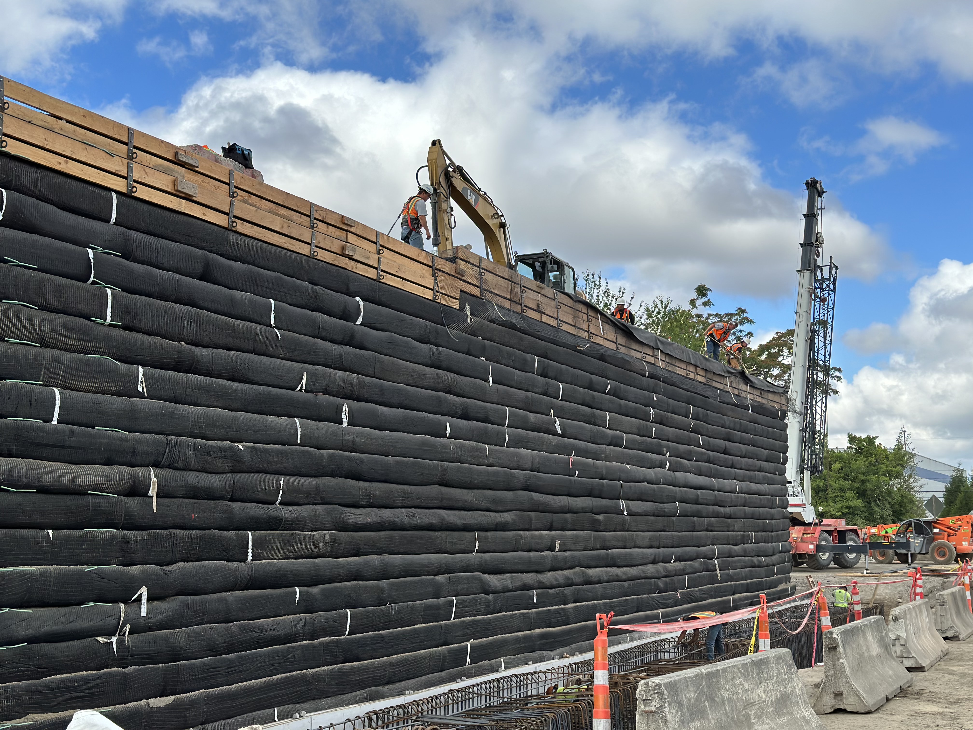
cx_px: 486
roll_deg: -0.2
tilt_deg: +5.7
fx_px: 1349
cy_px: 365
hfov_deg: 39.7
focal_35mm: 48
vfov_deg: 30.3
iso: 80
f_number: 1.78
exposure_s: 1/4566
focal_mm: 6.86
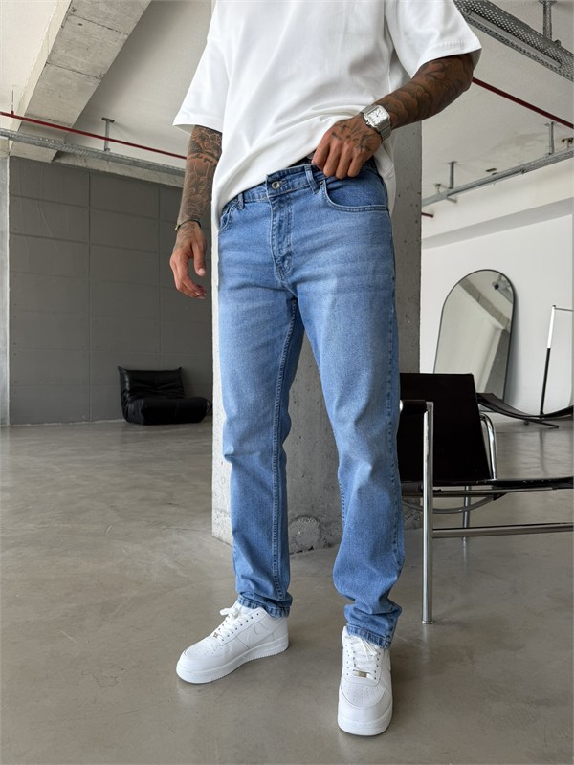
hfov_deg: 56.8
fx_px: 531
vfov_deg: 71.6
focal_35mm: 24
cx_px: 287
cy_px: 382
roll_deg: -0.1
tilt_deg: -0.9
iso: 50
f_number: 1.78
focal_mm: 6.76
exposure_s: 1/121
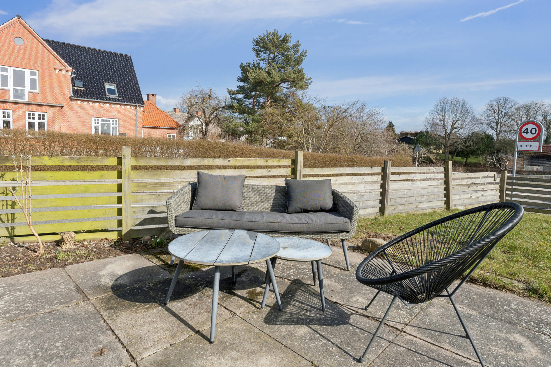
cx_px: 282
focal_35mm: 20
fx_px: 303
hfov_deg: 84.6
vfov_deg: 62.5
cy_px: 184
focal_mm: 12.5
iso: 100
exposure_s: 1/320
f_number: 8
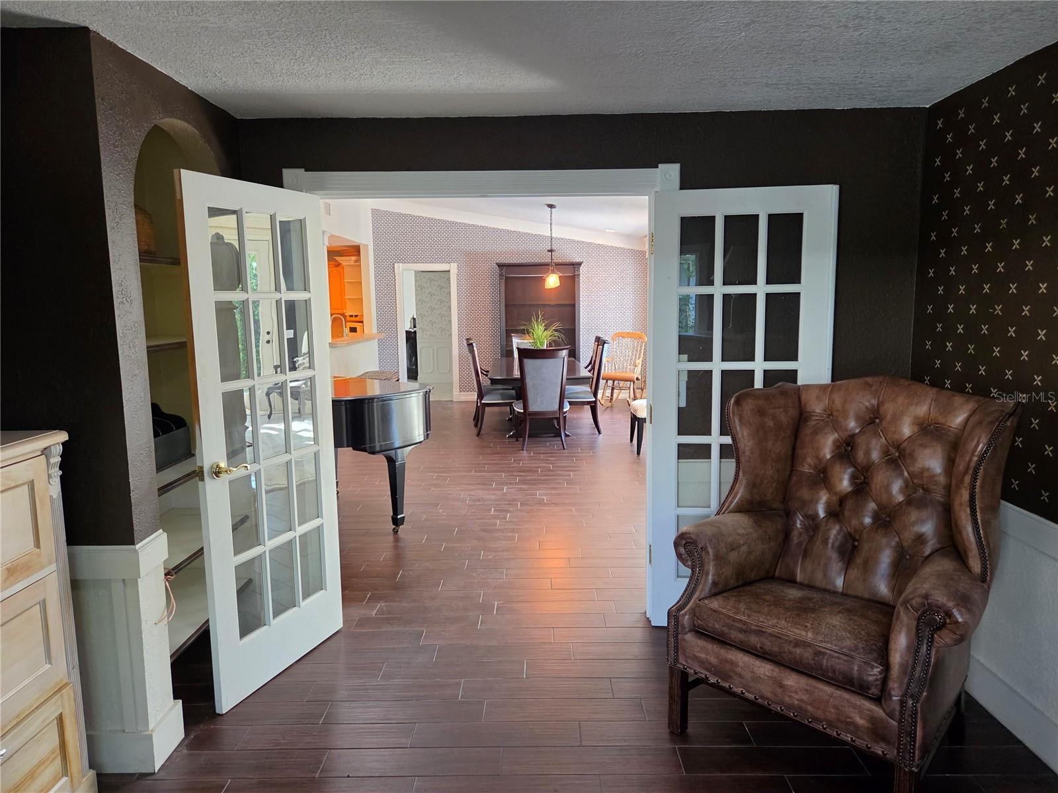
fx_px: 703
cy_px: 396
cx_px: 529
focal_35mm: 23
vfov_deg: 58.9
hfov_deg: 73.9
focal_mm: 5.4
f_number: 1.8
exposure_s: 1/120
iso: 640
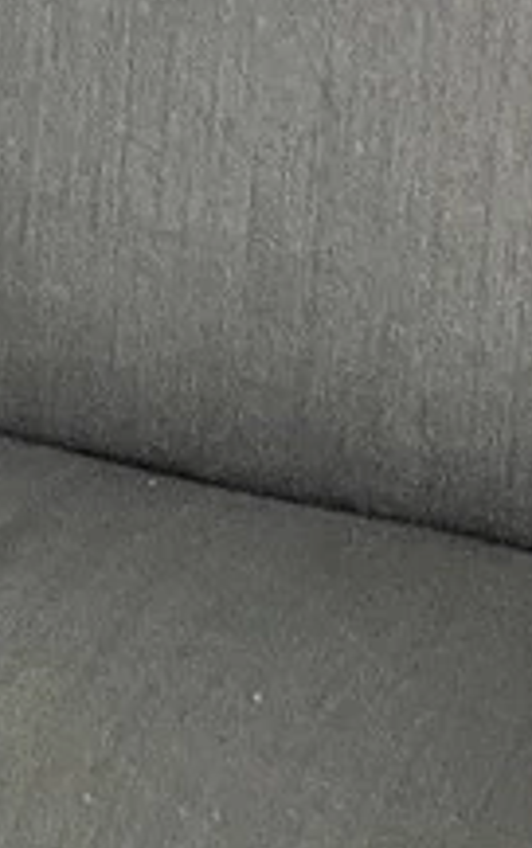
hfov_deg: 7.0
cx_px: 1764
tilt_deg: -40.0
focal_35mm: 163
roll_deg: -16.4
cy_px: 2118
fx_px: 3774
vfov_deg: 10.7
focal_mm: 5.1
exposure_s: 1/35
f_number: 1.6
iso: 640
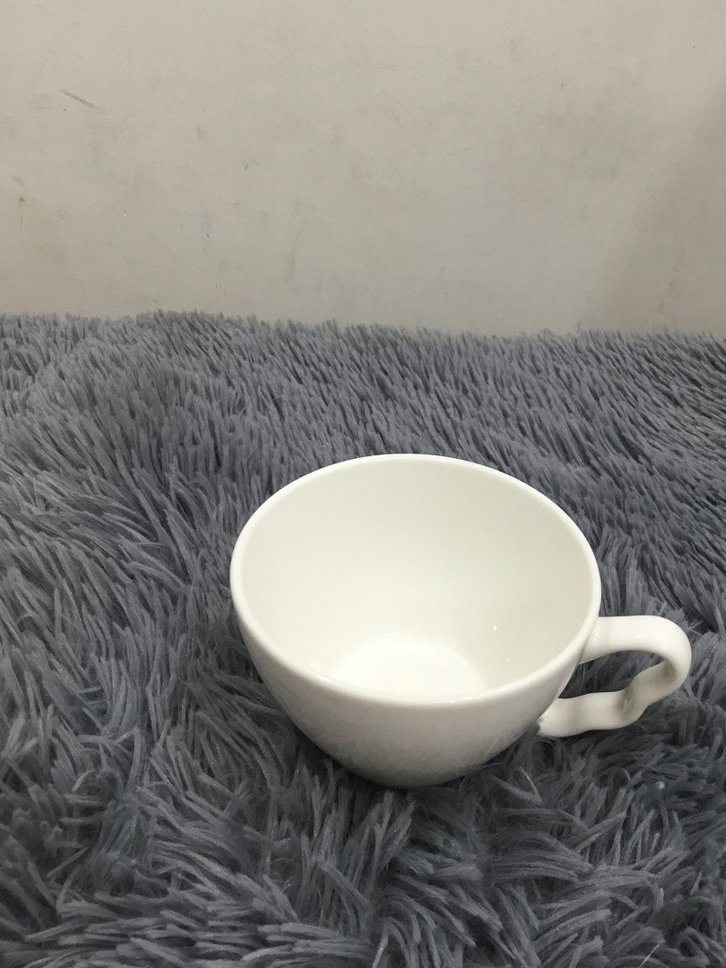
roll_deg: -1.3
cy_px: 458
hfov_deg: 40.6
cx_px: 401
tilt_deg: -36.1
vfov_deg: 52.6
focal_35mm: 35
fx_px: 979
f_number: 2.4
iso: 80
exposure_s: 1/33
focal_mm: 3.3
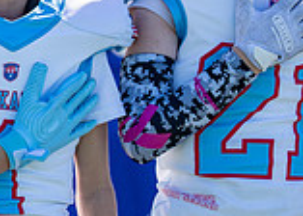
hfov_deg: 2.9
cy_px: 5
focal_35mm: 687
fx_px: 5909
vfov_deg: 2.1
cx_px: -232
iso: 125
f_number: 2.8
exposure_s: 1/1000
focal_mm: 160
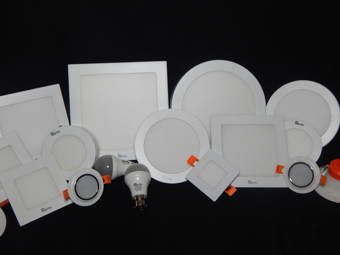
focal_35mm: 43
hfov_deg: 43.9
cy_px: 128
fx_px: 422
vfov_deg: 33.6
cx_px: 170
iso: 200
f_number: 3.6
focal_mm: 7.7
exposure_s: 1/30
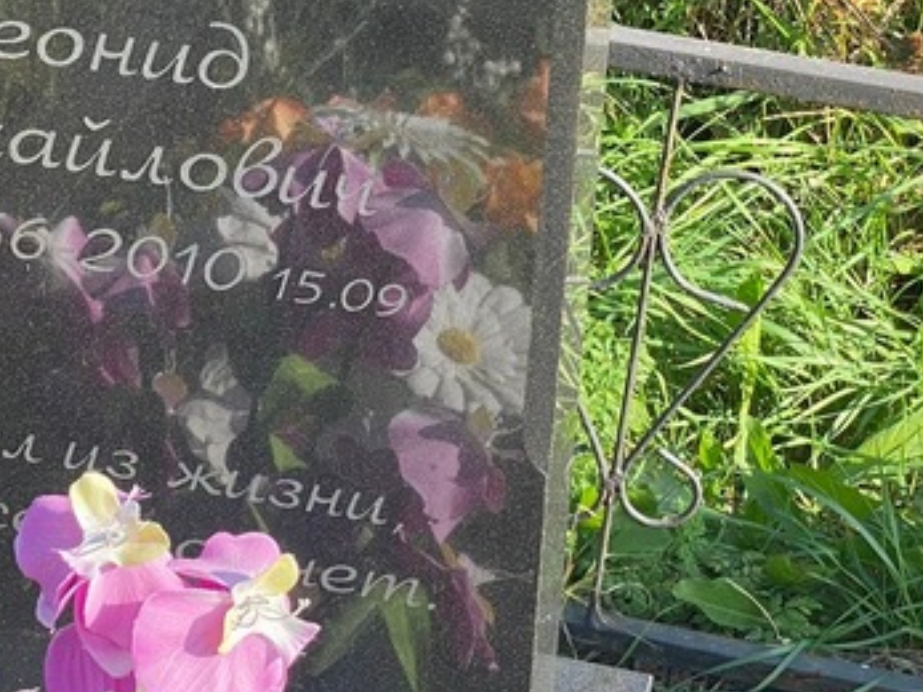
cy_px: 226
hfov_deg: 16.2
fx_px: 3199
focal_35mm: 120
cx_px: 90
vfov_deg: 12.3
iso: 20
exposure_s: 1/516
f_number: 2
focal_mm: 6
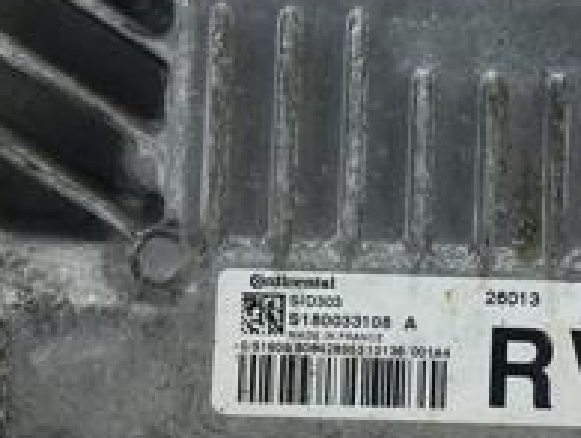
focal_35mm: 95
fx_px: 1597
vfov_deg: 15.5
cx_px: 441
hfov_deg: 20.4
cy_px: 54
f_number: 2.2
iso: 25
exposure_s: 1/101
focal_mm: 4.15
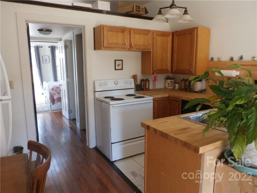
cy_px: 96
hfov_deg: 69.4
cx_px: 128
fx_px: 186
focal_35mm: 25
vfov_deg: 54.9
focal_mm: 4.5
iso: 200
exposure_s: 1/30
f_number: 3
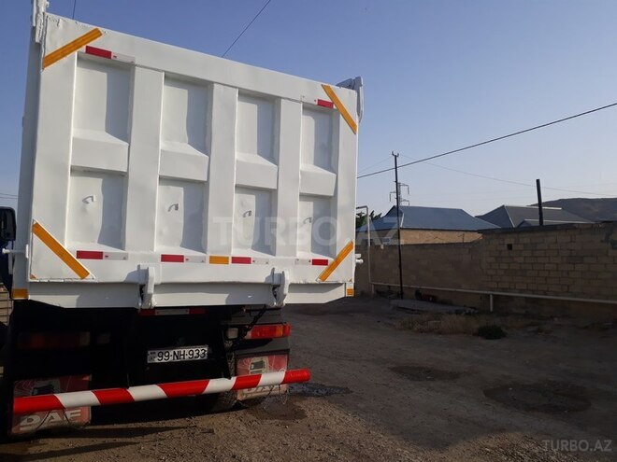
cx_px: 308
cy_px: 231
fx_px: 481
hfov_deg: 65.3
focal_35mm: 27
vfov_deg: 51.4
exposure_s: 1/1912
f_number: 1.9
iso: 40
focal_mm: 3.6
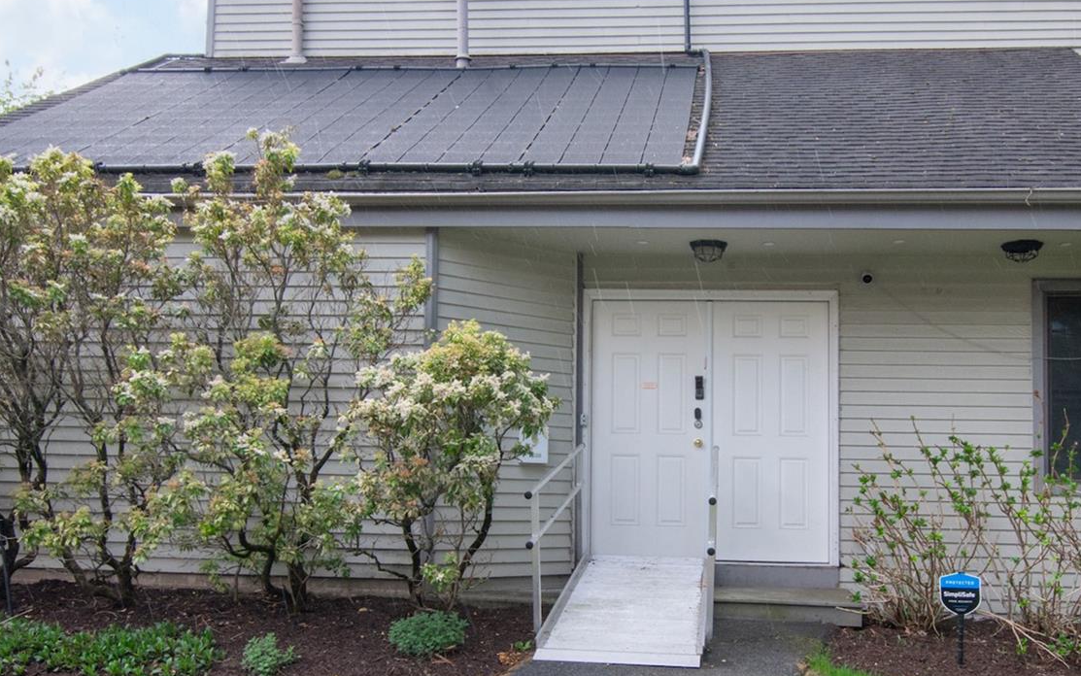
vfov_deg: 40.5
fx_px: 912
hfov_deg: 60.8
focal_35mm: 31
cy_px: 415
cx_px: 650
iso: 400
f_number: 11
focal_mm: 11
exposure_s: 1/160
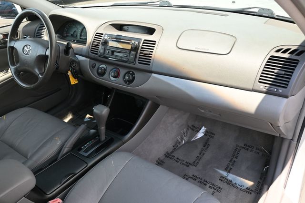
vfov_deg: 44.6
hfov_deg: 63.2
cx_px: 152
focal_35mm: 29
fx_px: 248
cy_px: 102
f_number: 4
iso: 320
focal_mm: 19.5
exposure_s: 1/250
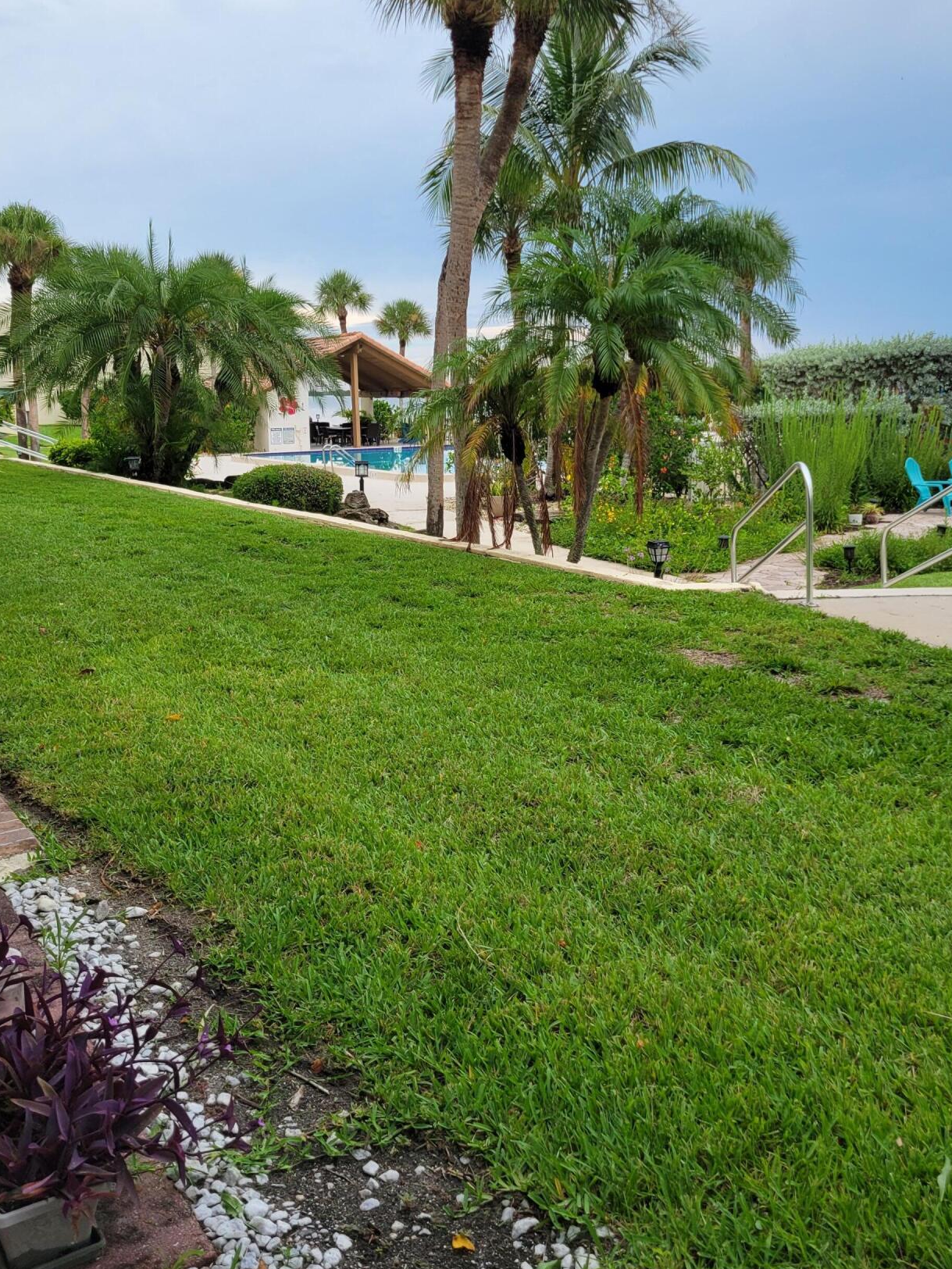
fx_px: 1173
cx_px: 494
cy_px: 529
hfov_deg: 44.2
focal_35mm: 32
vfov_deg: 56.5
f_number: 1.8
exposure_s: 1/657
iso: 40
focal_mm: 5.4
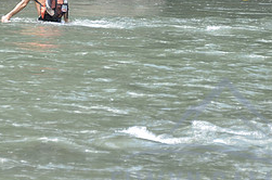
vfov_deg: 4.3
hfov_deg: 6.5
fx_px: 2404
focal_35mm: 319
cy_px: 14
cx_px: 34
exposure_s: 1/125
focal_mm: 92
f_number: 5.6
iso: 320
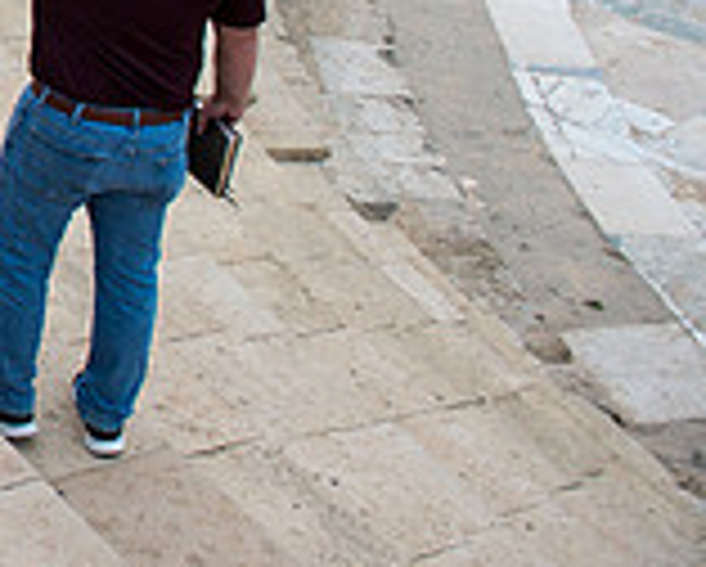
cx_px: -576
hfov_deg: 18.1
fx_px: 1736
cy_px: -259
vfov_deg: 16.9
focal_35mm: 83
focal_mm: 24
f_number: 3.5
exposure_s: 1/400
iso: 100
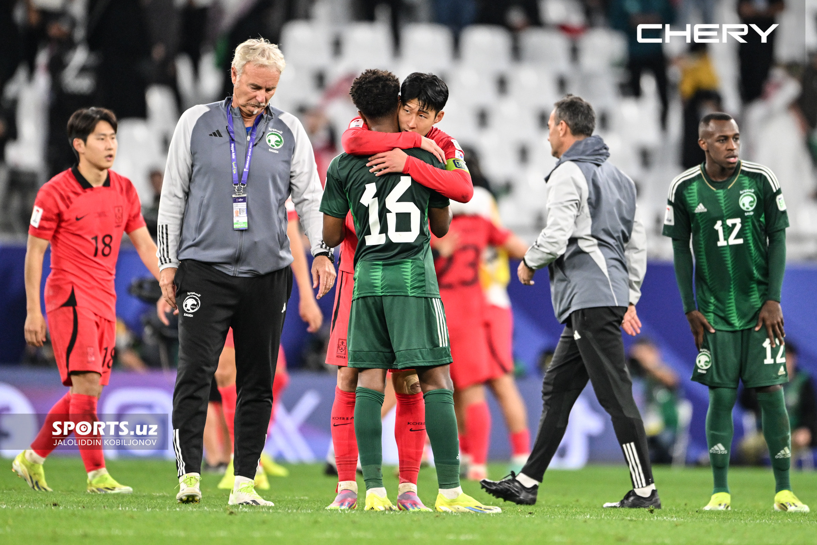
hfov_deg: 3.7
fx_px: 12707
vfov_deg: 2.5
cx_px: 408
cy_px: 272
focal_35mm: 560
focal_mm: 560
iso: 2500
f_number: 4
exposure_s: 1/1000
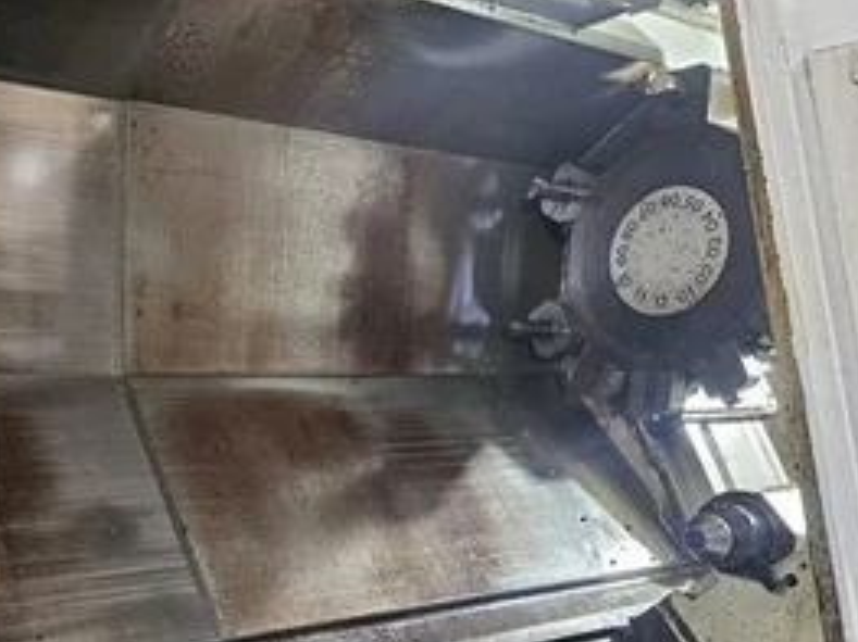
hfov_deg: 51.0
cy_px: 482
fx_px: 867
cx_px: 241
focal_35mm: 35
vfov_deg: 39.6
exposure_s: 1/40
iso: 500
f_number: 1.7
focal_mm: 6.3
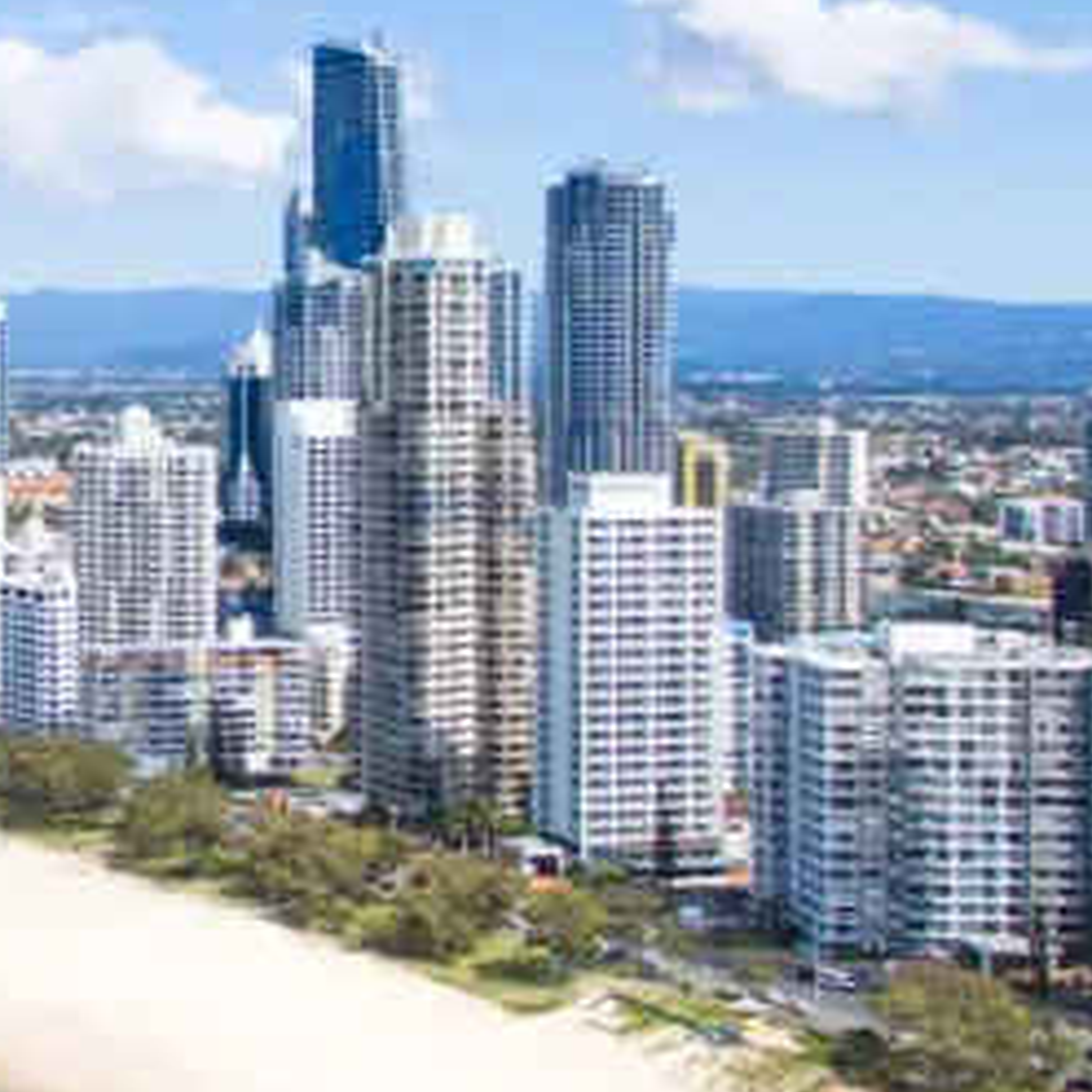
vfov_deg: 23.5
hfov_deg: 22.3
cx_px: -132
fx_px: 2605
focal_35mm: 73
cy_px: 328
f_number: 2.8
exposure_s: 1/1000
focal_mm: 3.61
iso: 100
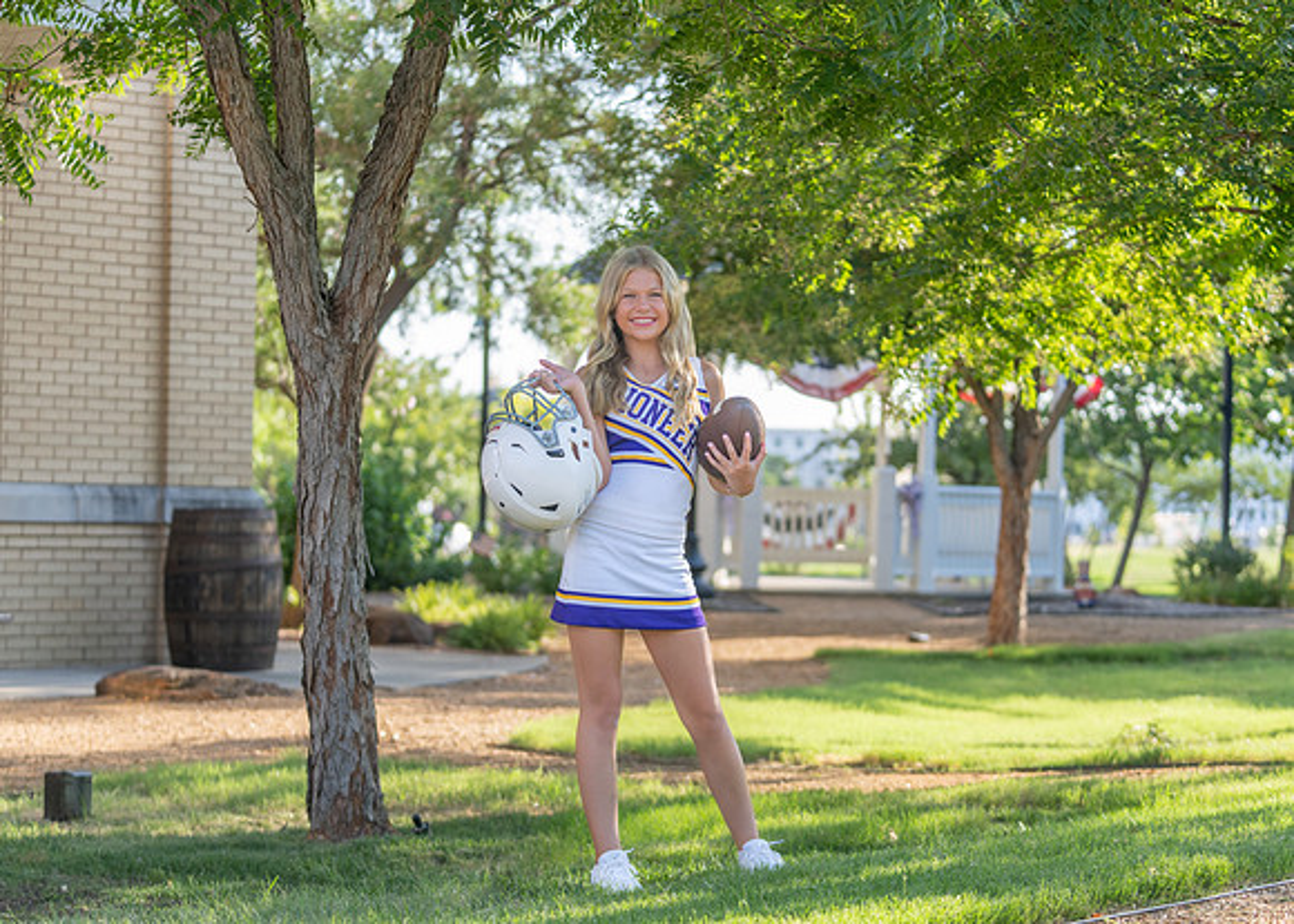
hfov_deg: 24.3
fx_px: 3004
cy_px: 496
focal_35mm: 82
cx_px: 656
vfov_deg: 17.5
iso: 100
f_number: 2.8
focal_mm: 70
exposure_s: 1/320
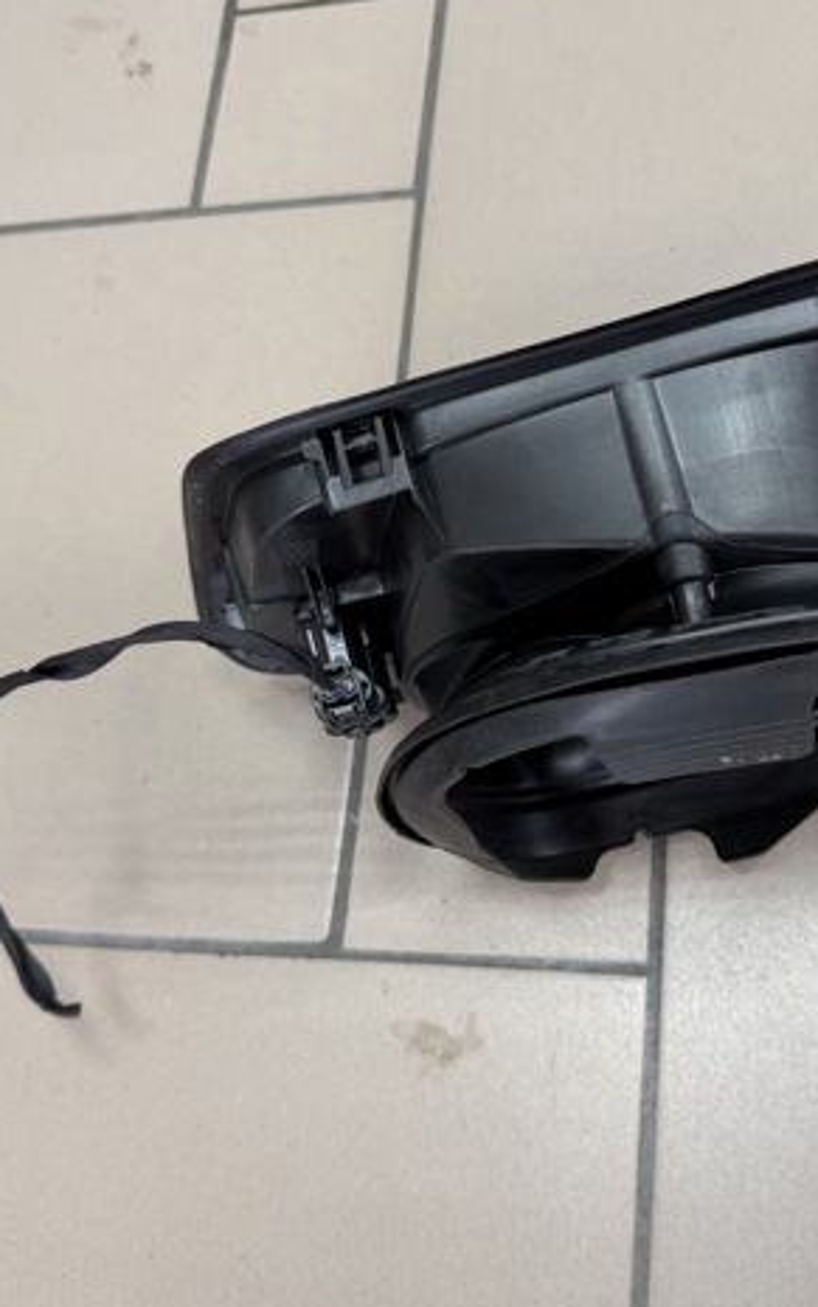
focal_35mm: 35
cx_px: 602
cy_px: 652
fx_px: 1247
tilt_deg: -68.9
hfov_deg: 35.6
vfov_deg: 55.3
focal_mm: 6.76
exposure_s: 1/100
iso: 100
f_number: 1.78
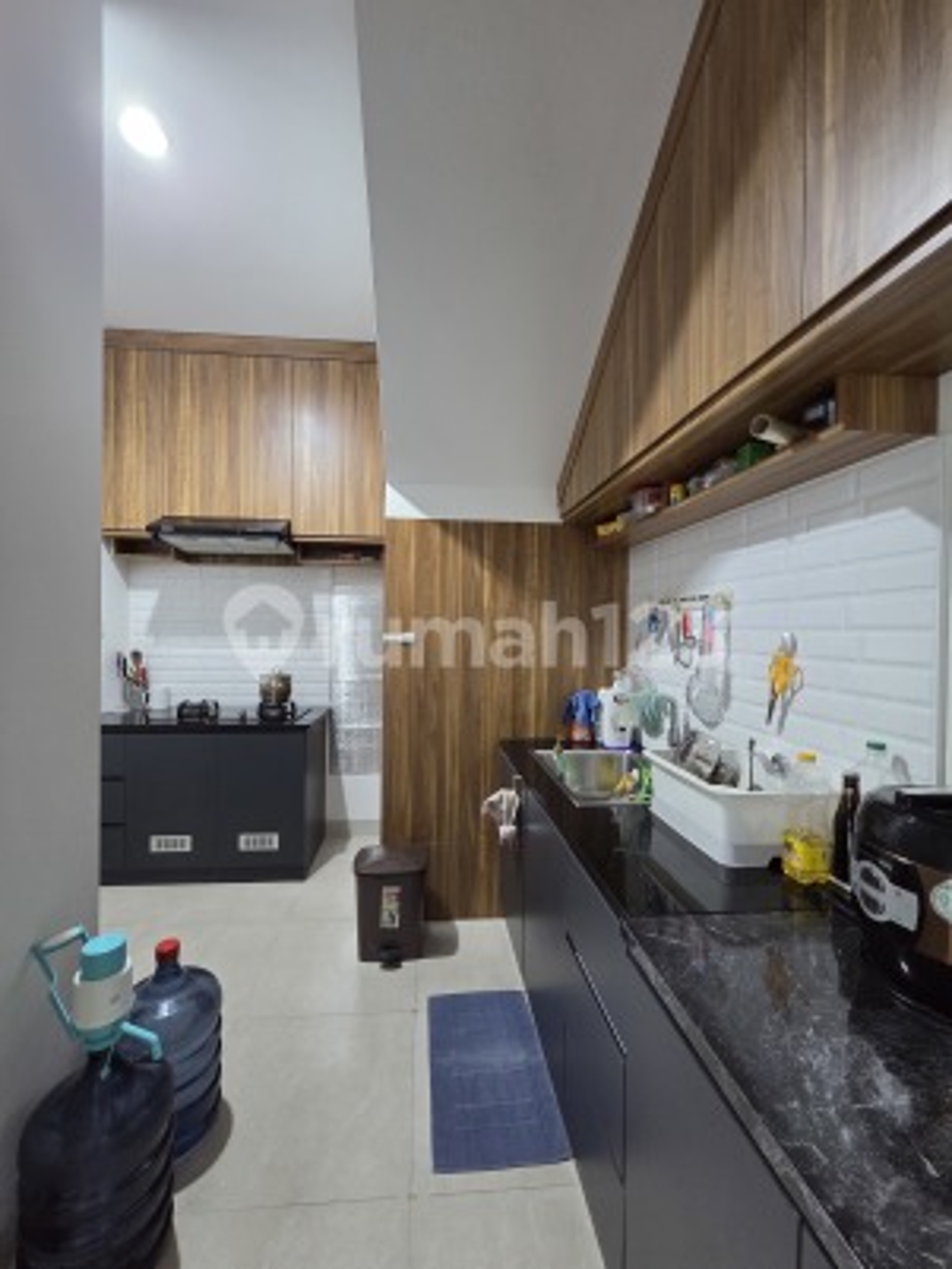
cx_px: 476
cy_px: 634
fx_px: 476
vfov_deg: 106.2
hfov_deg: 89.9
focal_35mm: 13
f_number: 2.2
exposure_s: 1/50
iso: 400
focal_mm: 2.2
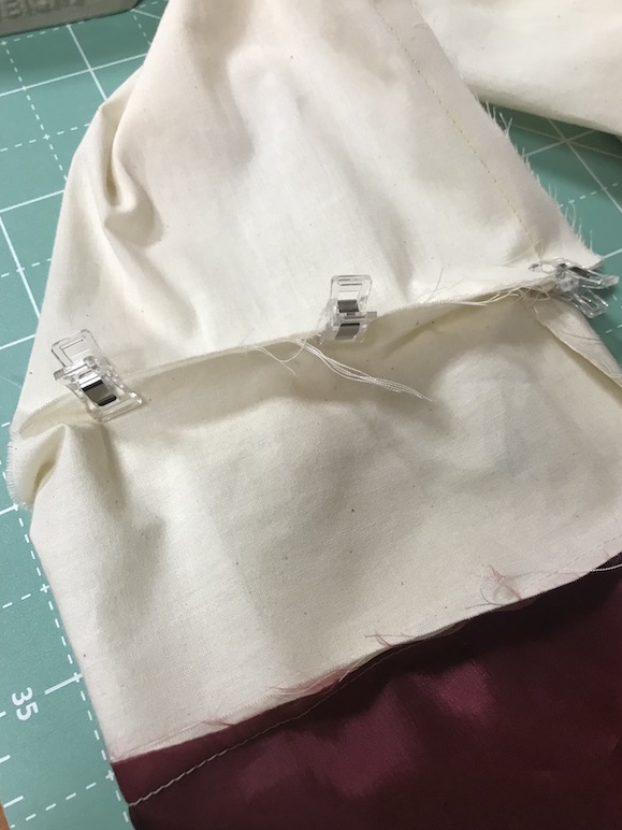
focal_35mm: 29
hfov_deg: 48.2
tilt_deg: -66.6
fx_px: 695
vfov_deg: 61.7
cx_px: 321
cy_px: 416
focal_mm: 3.99
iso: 40
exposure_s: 1/30
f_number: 1.8
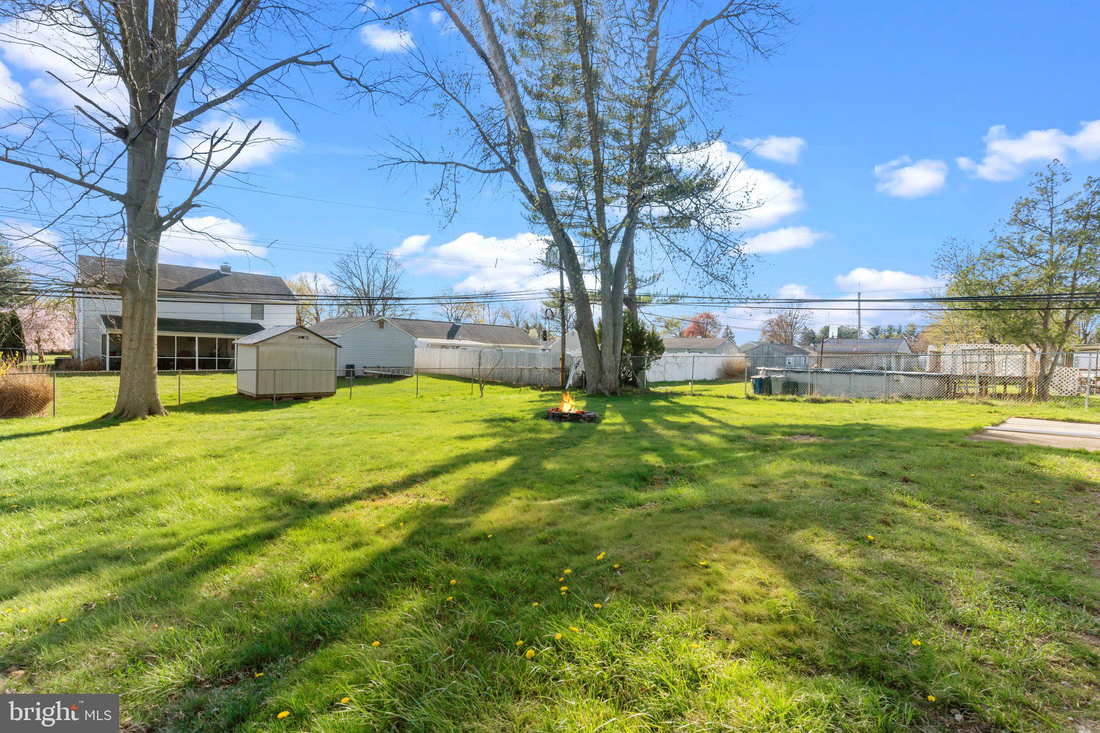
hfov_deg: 93.3
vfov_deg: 70.4
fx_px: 519
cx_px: 550
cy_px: 366
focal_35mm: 17
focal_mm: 17
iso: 640
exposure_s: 1/800
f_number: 10
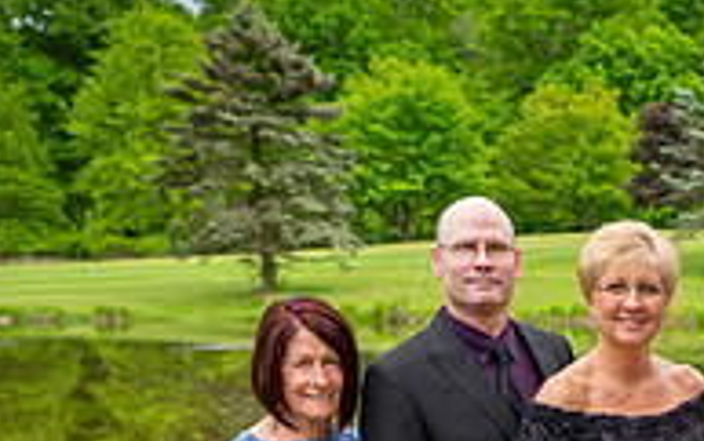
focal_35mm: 87
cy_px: 644
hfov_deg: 22.4
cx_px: 784
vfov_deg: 14.2
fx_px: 1671
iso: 640
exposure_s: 1/3200
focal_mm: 26
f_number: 3.2
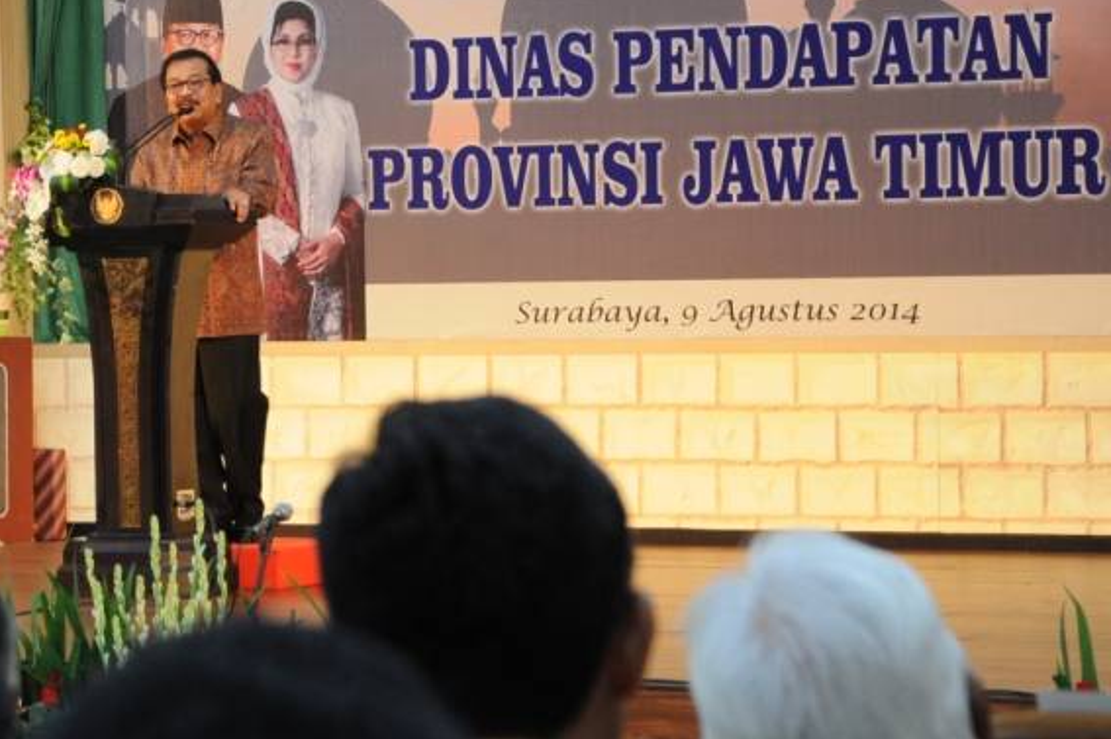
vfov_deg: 8.7
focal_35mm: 157
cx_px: 204
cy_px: 280
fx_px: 4841
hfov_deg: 13.0
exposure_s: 1/20
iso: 640
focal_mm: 58
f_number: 5
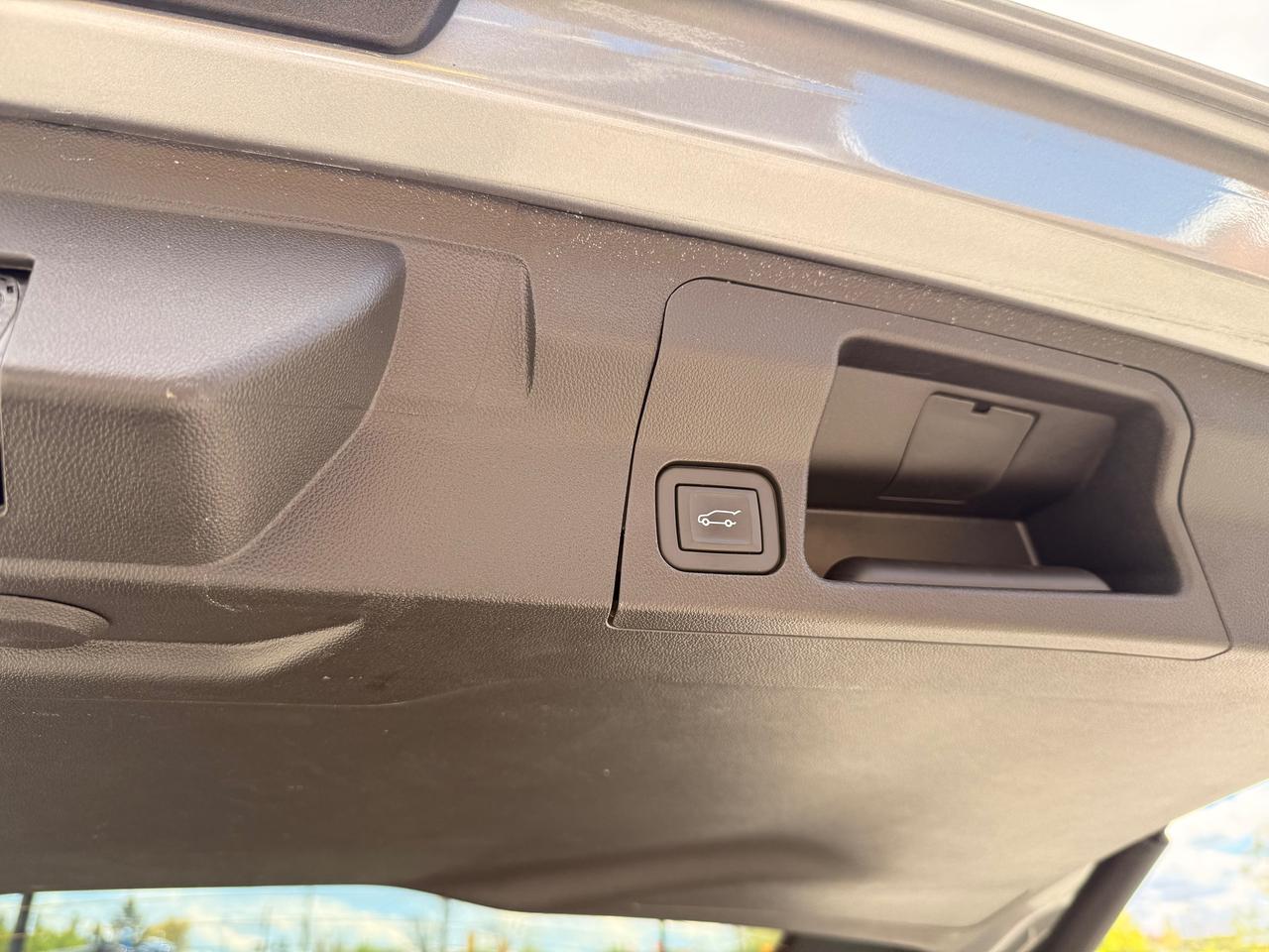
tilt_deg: +30.7
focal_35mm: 24
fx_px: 880
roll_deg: +2.1
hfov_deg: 71.6
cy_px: 476
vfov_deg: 56.8
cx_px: 634
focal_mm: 6.76
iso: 80
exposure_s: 1/459
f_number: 1.78
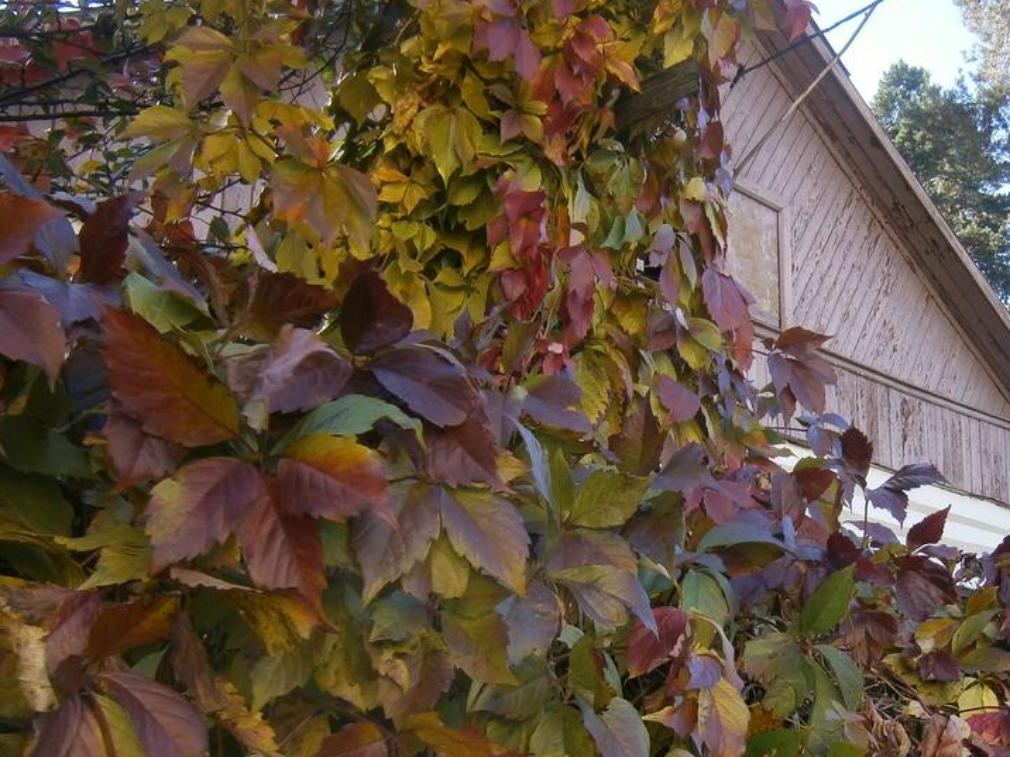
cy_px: 469
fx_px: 1342
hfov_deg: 39.8
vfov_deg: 31.4
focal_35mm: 46
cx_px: 789
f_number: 2.8
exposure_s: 1/200
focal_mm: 4.7
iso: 80
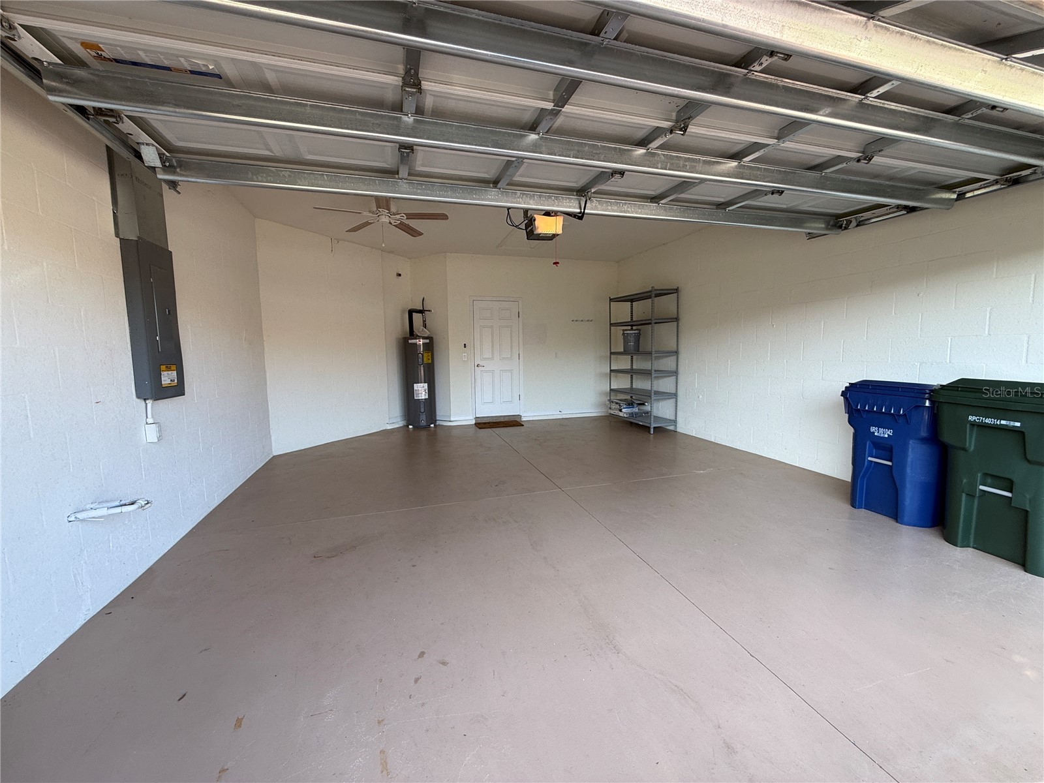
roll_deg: +0.8
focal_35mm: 14
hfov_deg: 102.1
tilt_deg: -4.9
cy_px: 392
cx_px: 522
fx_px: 422
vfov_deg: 85.7
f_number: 2.2
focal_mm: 2.22
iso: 50
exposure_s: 1/99
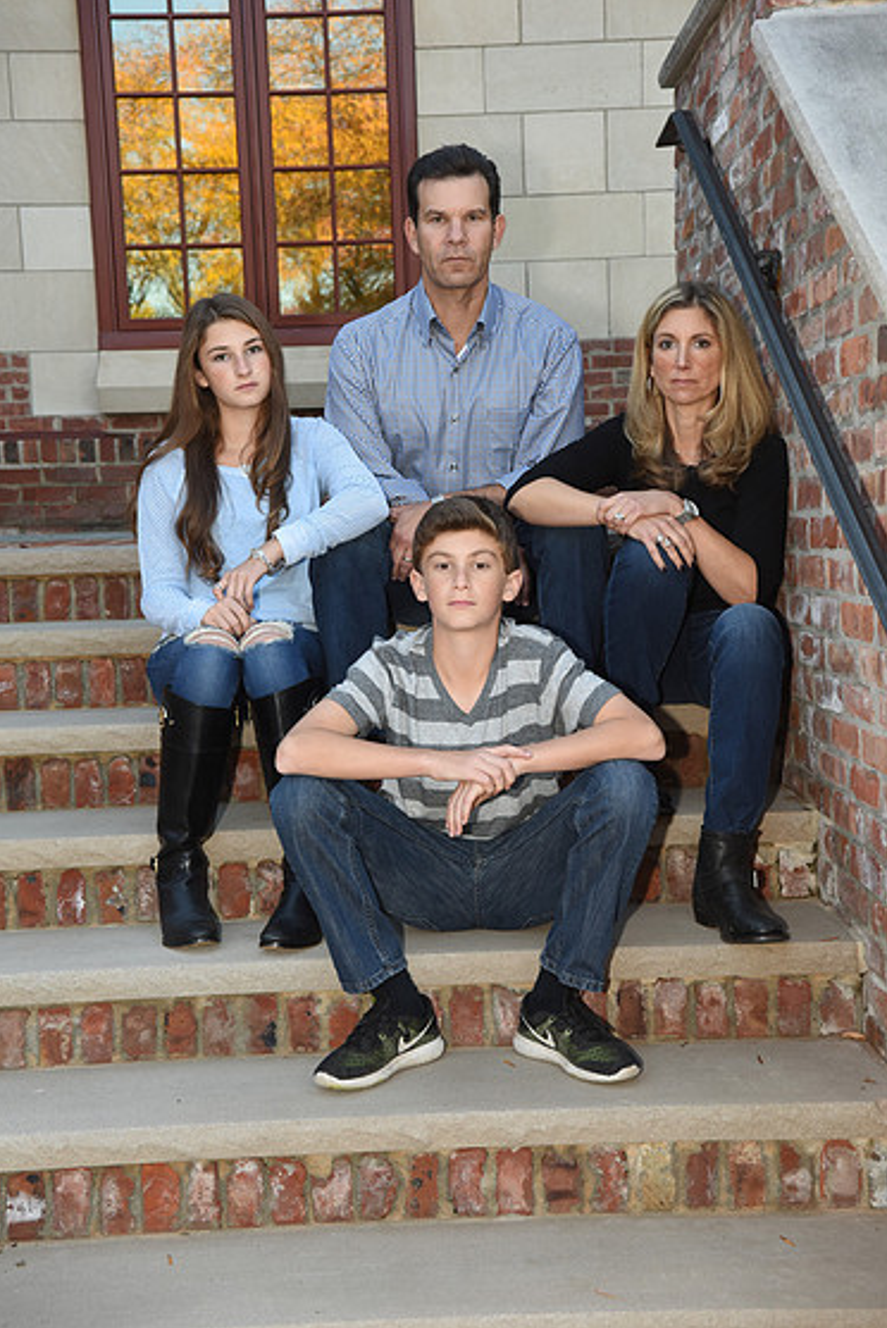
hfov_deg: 27.0
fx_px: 1845
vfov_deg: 39.6
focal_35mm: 50
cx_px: 440
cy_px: 649
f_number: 8
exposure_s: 1/100
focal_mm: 48
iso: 640
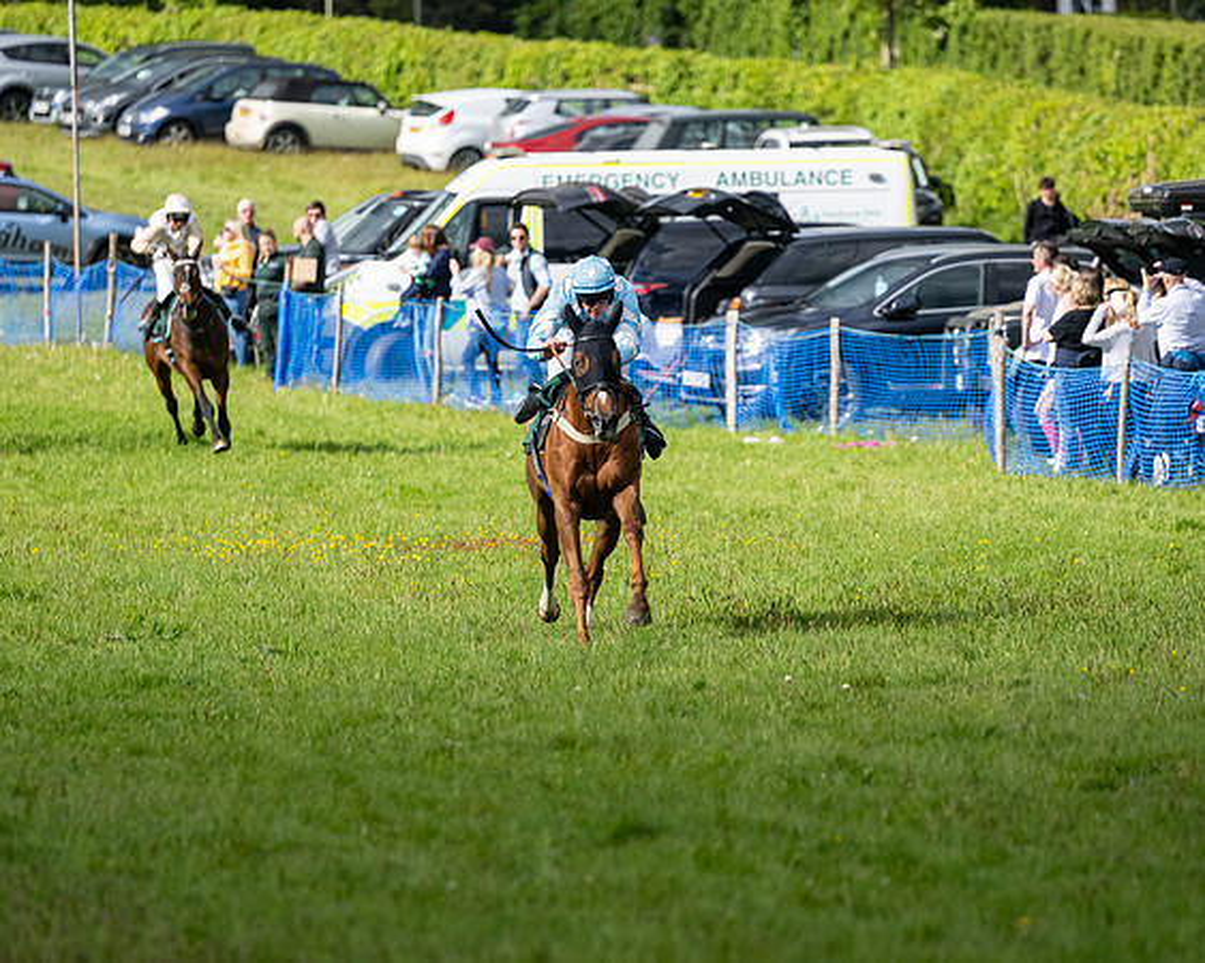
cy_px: 494
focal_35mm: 331
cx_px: 618
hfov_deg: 5.8
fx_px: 11801
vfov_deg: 4.7
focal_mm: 180
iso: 400
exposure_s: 1/6400
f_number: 2.8
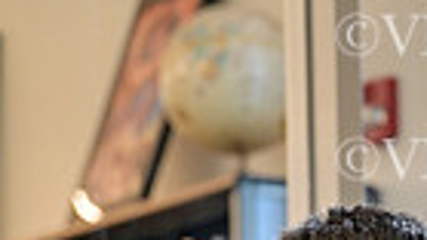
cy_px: 469
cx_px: 780
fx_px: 3270
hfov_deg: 7.3
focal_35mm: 289
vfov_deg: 4.1
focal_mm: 66
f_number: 2.8
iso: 1600
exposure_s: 1/250
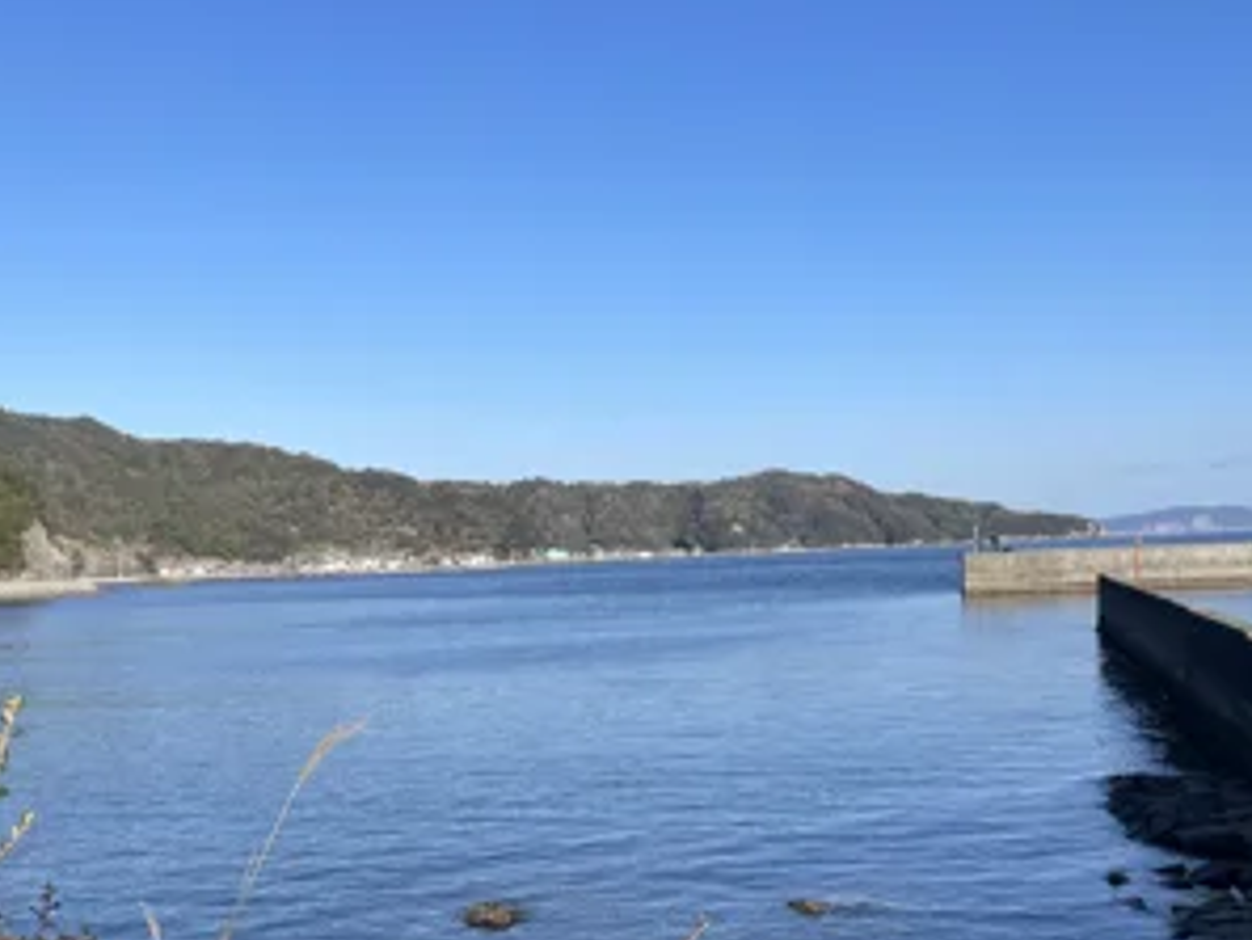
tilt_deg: -4.2
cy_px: 717
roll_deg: +2.9
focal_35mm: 42
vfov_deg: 33.6
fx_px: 1520
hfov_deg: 44.4
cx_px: 468
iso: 32
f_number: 1.6
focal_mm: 4.2
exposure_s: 1/2681
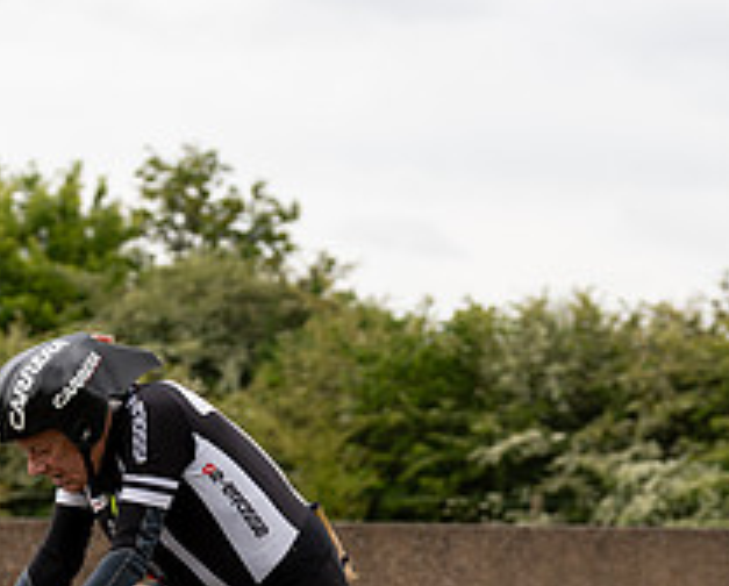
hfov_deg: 10.5
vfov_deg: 8.5
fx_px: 3934
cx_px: 63
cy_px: 577
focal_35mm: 182
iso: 320
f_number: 3.5
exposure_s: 1/1000
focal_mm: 70
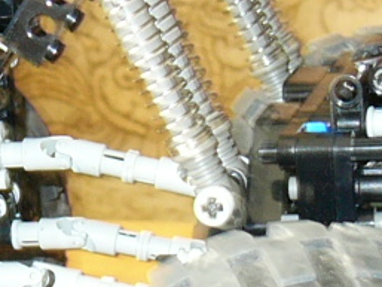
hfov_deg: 8.6
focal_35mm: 229
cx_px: 128
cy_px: 241
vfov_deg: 6.5
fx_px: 2528
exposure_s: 1/2.5
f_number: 3.2
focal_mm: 7.6
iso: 150
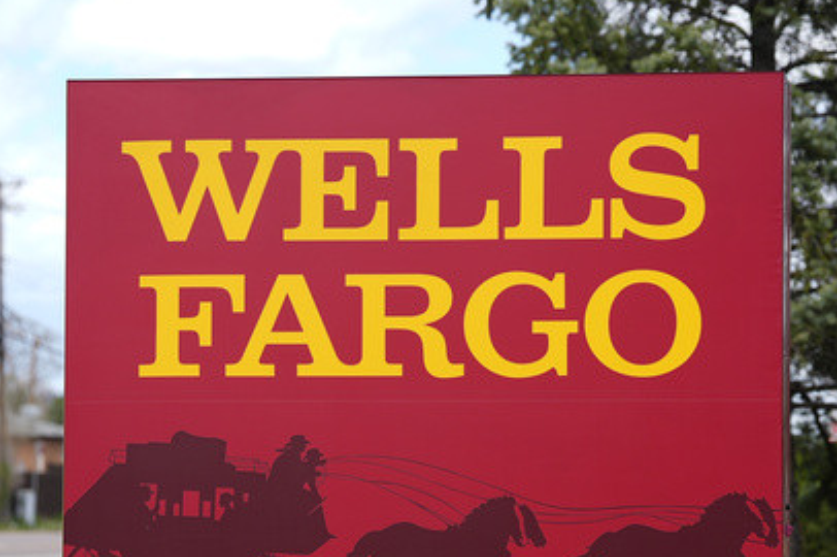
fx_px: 3810
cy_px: 339
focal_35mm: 164
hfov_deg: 12.5
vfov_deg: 8.4
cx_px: 412
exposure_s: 1/1250
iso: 200
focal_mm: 130
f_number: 4
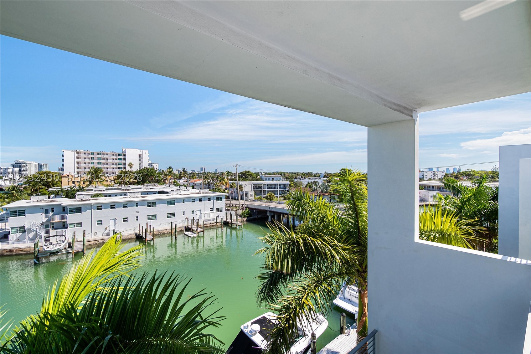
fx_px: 207
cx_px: 266
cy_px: 177
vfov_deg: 81.2
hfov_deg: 104.2
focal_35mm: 14
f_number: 5.6
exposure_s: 1/400
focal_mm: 7
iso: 100
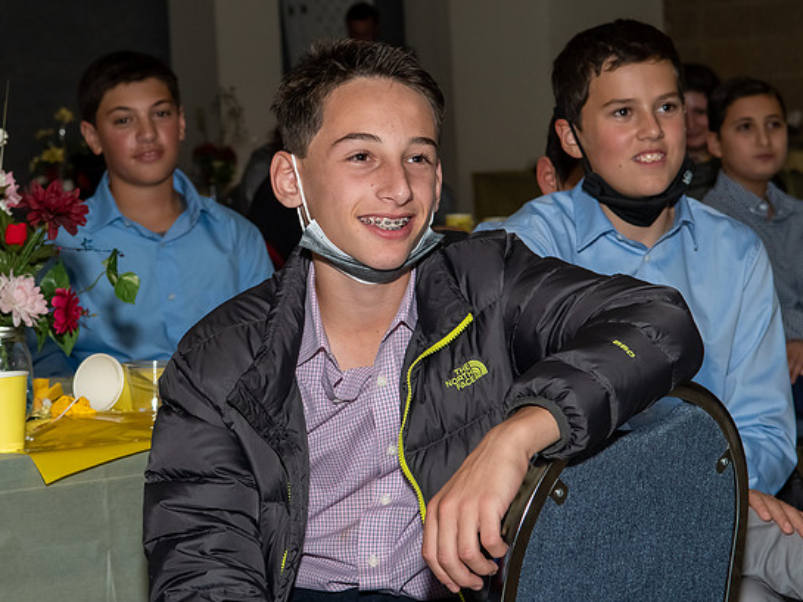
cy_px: 302
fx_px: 2506
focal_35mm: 108
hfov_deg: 18.2
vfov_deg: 13.7
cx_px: 304
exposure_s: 1/250
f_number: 7.1
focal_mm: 55
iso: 500
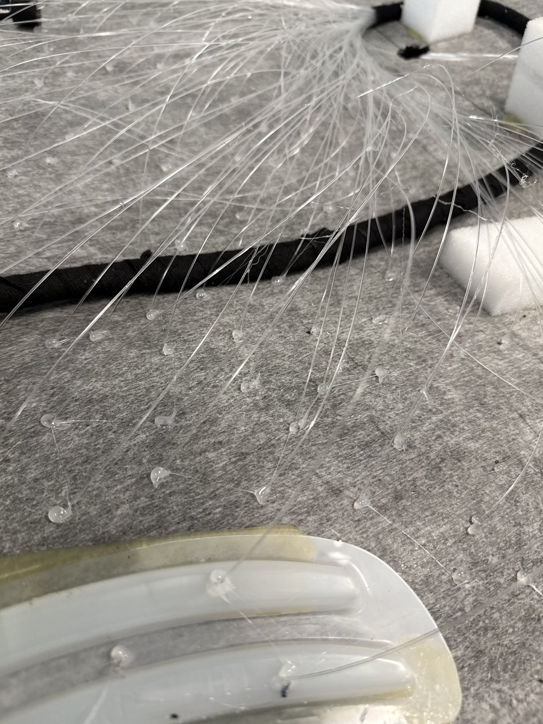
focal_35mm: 25
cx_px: 265
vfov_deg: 69.4
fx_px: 523
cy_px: 360
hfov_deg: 54.9
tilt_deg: -48.9
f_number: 1.78
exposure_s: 1/60
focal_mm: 6.76
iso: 250
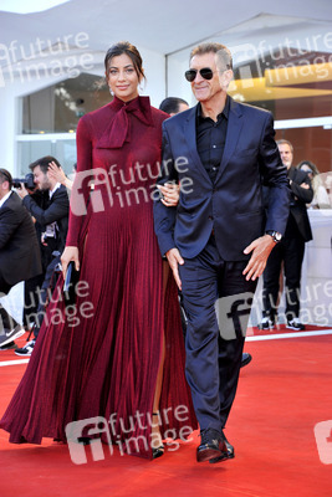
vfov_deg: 19.4
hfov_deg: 13.1
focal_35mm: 105
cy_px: 248
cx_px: 166
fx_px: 1451
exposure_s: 1/250
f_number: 8
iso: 1250
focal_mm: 105
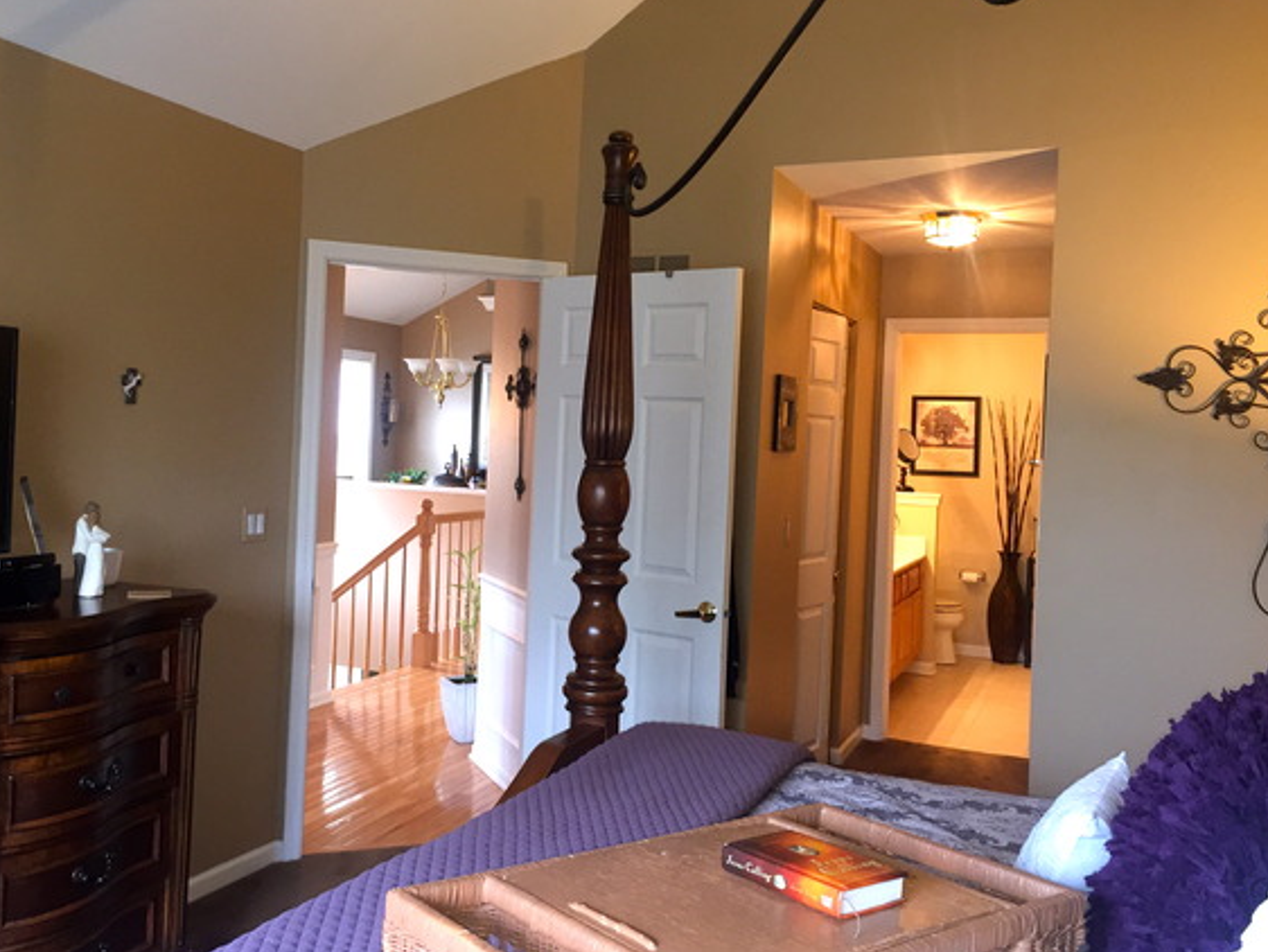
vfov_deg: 42.9
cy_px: 440
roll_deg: -4.7
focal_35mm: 33
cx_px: 557
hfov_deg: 55.2
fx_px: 1209
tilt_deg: -1.2
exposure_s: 1/30
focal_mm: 4.15
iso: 125
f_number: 2.2
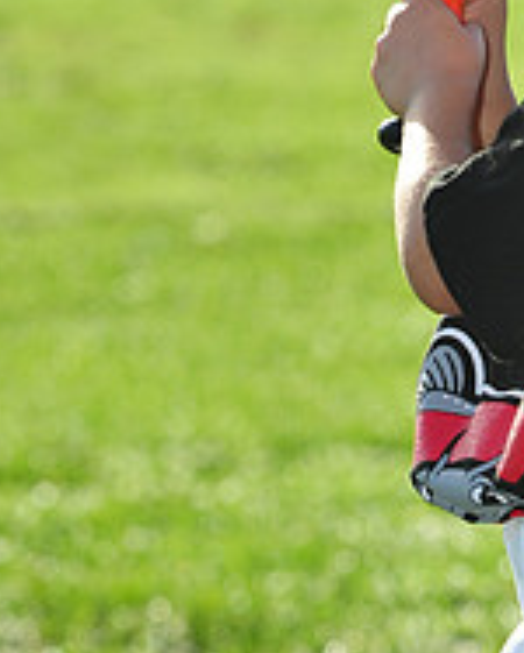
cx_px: 507
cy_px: -230
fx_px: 9290
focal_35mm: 480
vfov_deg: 4.0
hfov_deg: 3.2
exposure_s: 1/640
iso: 400
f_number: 8
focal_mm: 165
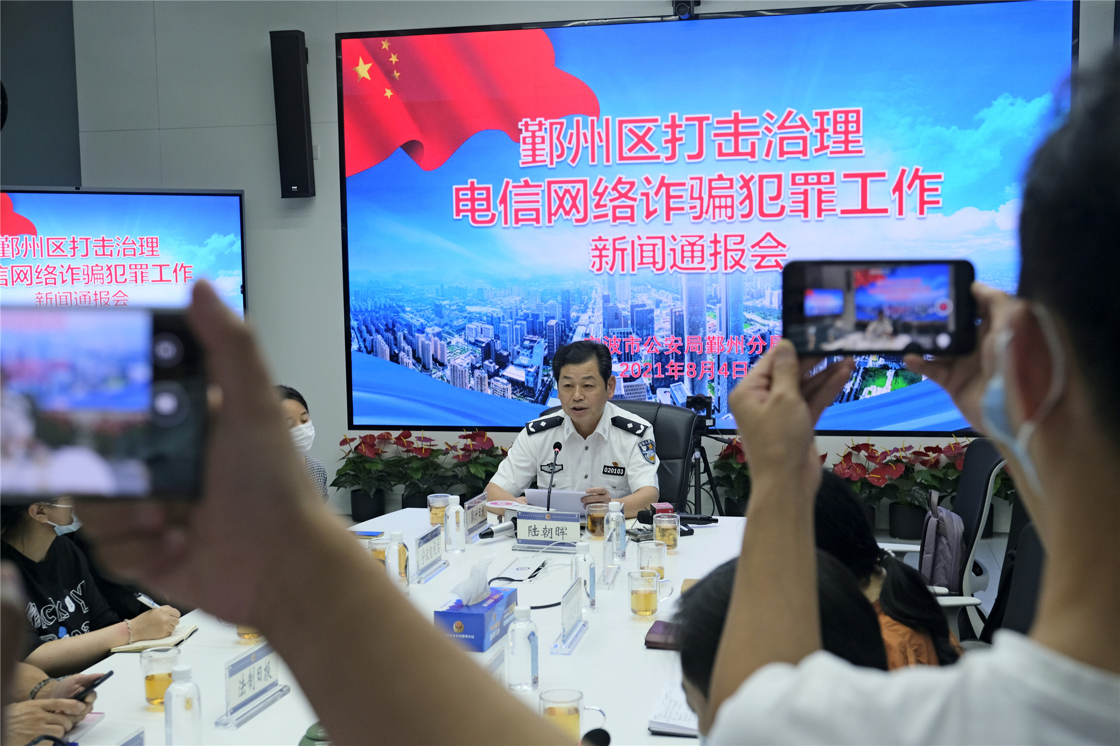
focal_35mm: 40
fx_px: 1244
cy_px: 373
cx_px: 560
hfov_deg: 48.5
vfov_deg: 33.4
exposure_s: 1/125
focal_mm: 26.6
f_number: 4
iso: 800
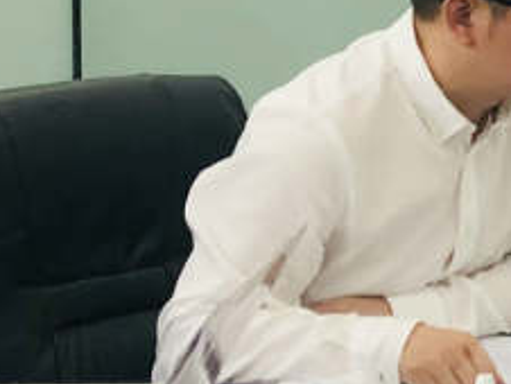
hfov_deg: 9.0
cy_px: 99
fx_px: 2926
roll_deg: -2.1
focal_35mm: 198
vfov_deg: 7.5
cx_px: 1230
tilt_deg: -9.2
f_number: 1.8
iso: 20
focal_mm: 4
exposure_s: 1/33
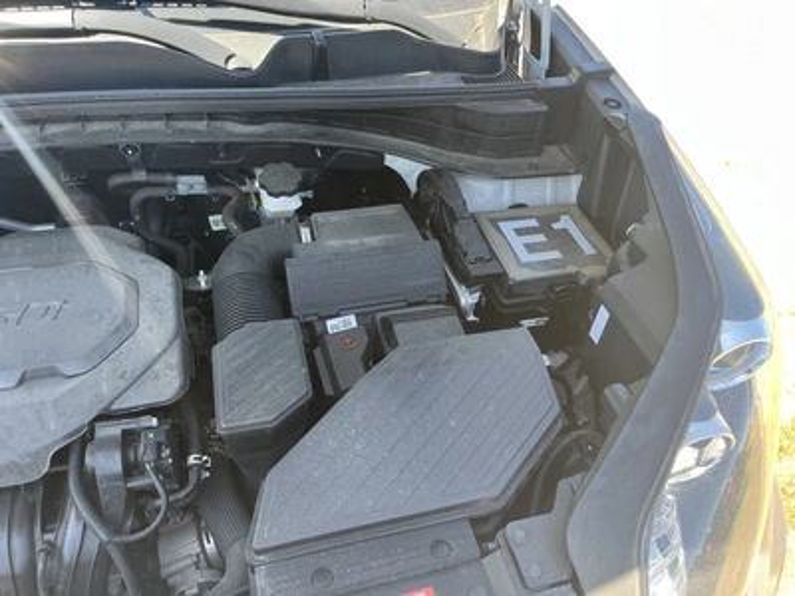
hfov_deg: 67.3
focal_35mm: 26
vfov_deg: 53.1
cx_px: 398
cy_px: 298
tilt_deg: -42.6
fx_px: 597
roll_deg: -6.0
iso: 50
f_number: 1.6
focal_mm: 5.1
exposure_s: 1/188
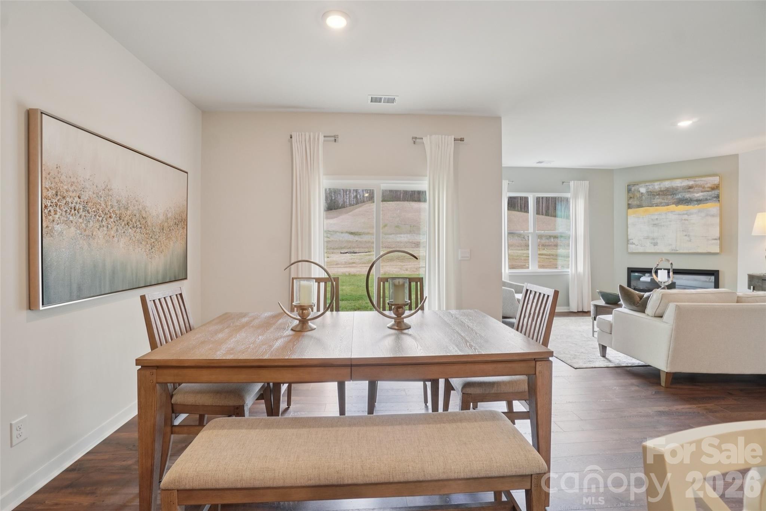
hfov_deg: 100.4
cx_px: 383
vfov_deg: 77.3
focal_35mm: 15
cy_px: 256
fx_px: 319
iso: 250
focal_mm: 10
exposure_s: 1/30
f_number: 8
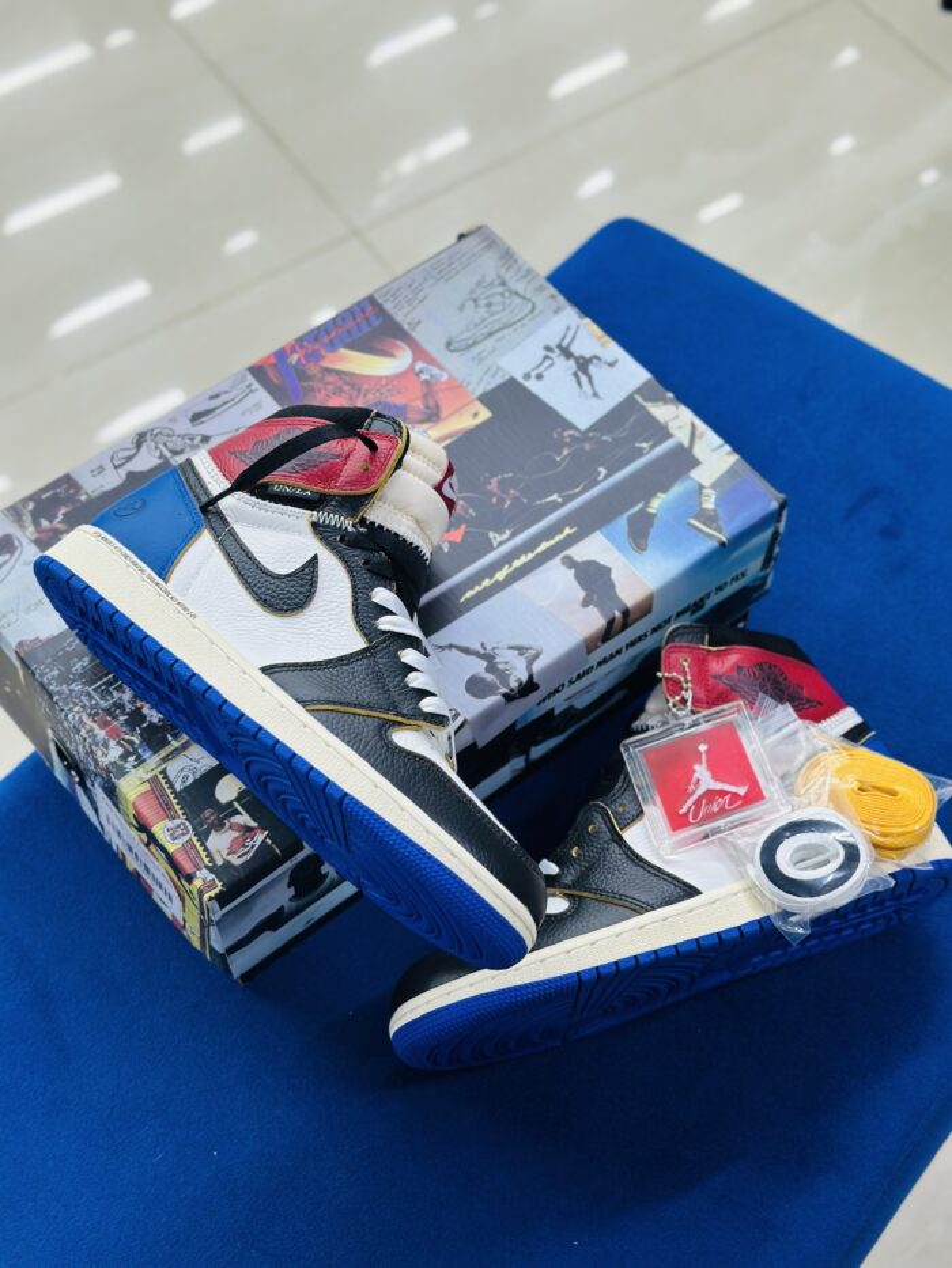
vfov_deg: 39.7
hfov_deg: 30.3
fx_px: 1760
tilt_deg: -57.3
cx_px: 476
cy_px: 634
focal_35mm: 48
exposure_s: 1/100
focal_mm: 6.86
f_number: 1.78
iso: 80
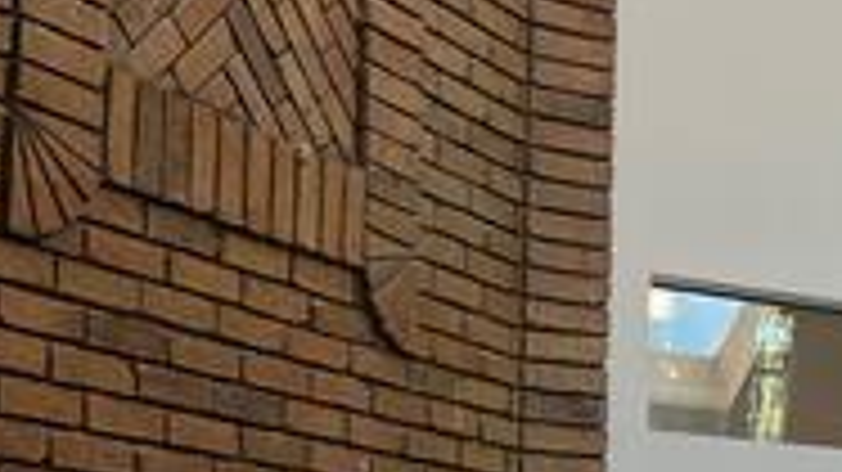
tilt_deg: +1.7
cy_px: 665
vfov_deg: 12.0
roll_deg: -0.8
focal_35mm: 97
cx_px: 1409
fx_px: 2165
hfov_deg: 18.4
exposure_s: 1/60
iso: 64
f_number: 1.6
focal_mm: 5.1
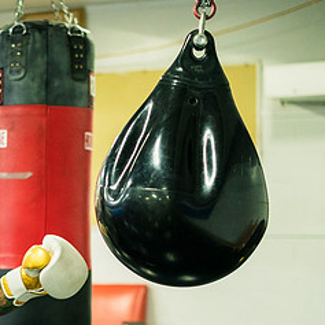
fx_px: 1105
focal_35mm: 104
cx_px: 45
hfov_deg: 16.6
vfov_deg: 16.7
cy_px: 238
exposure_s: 1/500
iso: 3200
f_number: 1.8
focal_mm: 50
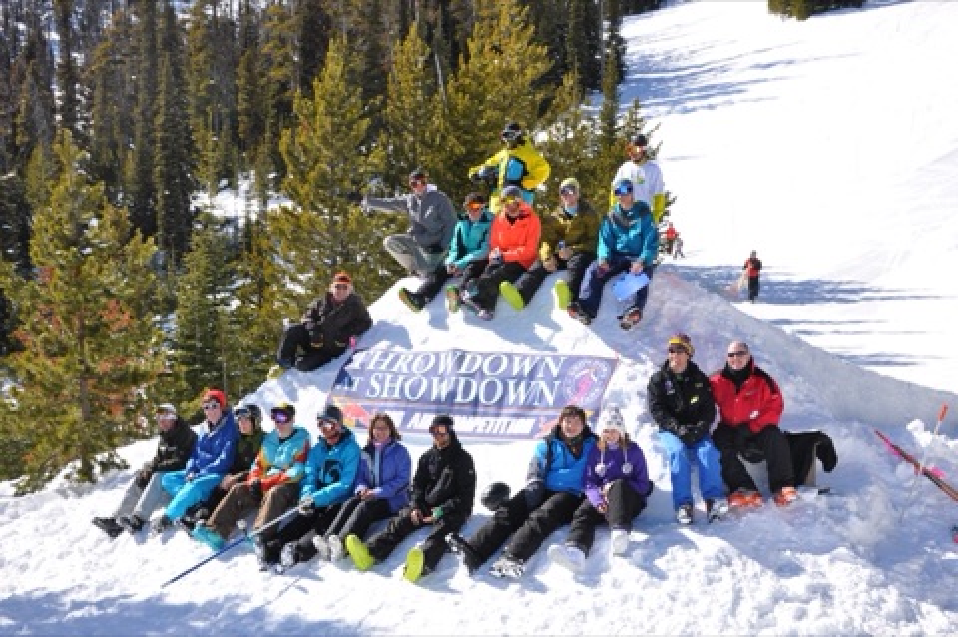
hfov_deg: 43.6
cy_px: 318
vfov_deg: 29.8
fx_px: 1196
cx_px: 479
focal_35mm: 45
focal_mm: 30
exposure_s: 1/400
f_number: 10
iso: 200
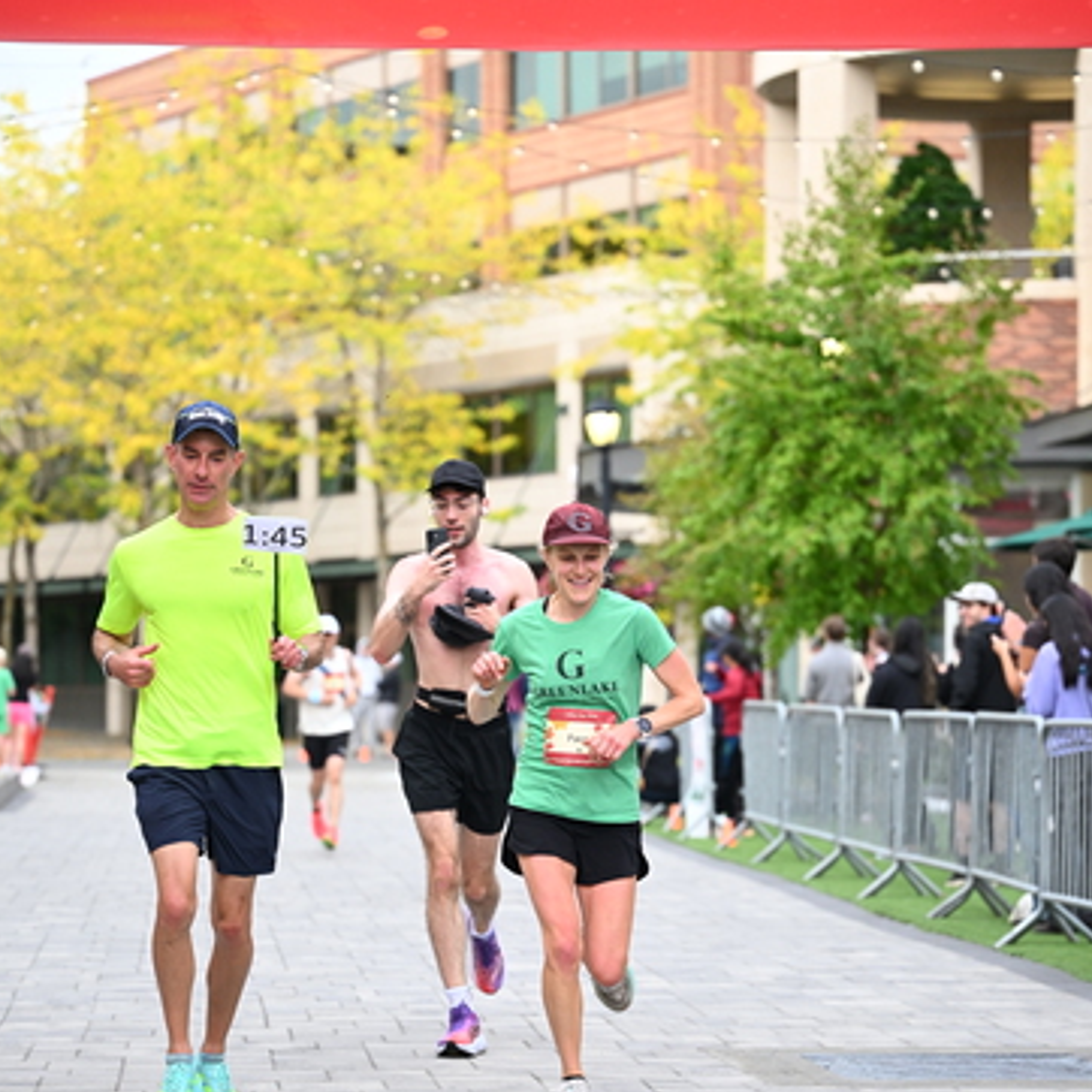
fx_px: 4283
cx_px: 541
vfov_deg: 14.5
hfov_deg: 14.5
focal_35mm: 120
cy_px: 709
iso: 1000
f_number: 2.8
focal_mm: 93
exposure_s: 1/1600
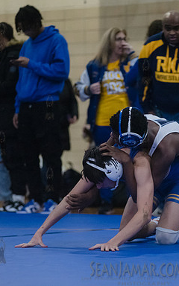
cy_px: 143
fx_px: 1624
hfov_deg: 6.3
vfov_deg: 10.1
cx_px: 145
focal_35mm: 208
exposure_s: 1/400
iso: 8000
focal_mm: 135
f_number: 3.2
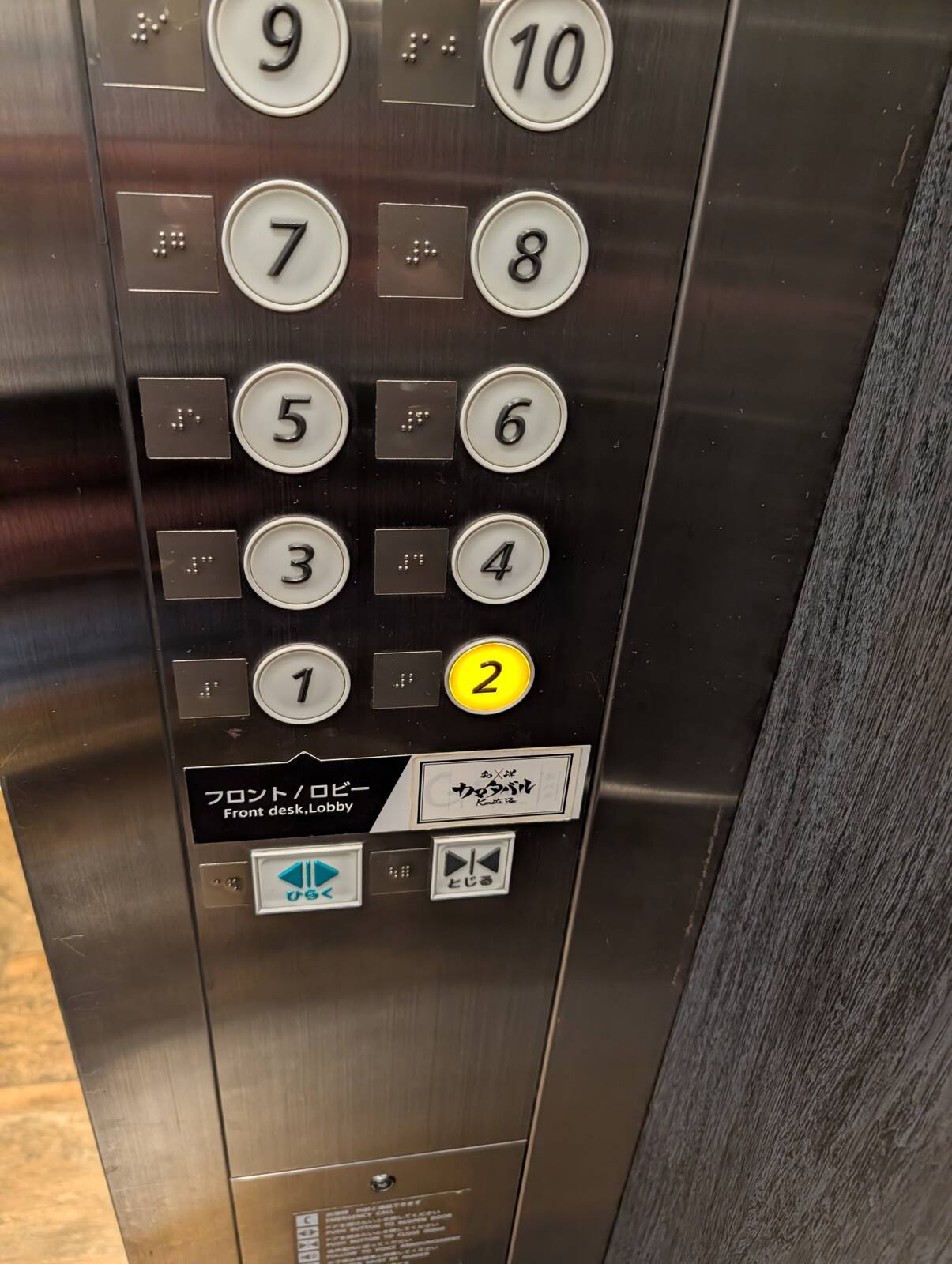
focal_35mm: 24
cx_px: 476
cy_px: 632
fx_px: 878
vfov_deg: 71.5
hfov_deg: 56.9
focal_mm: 6.9
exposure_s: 1/100
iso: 438
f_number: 1.68
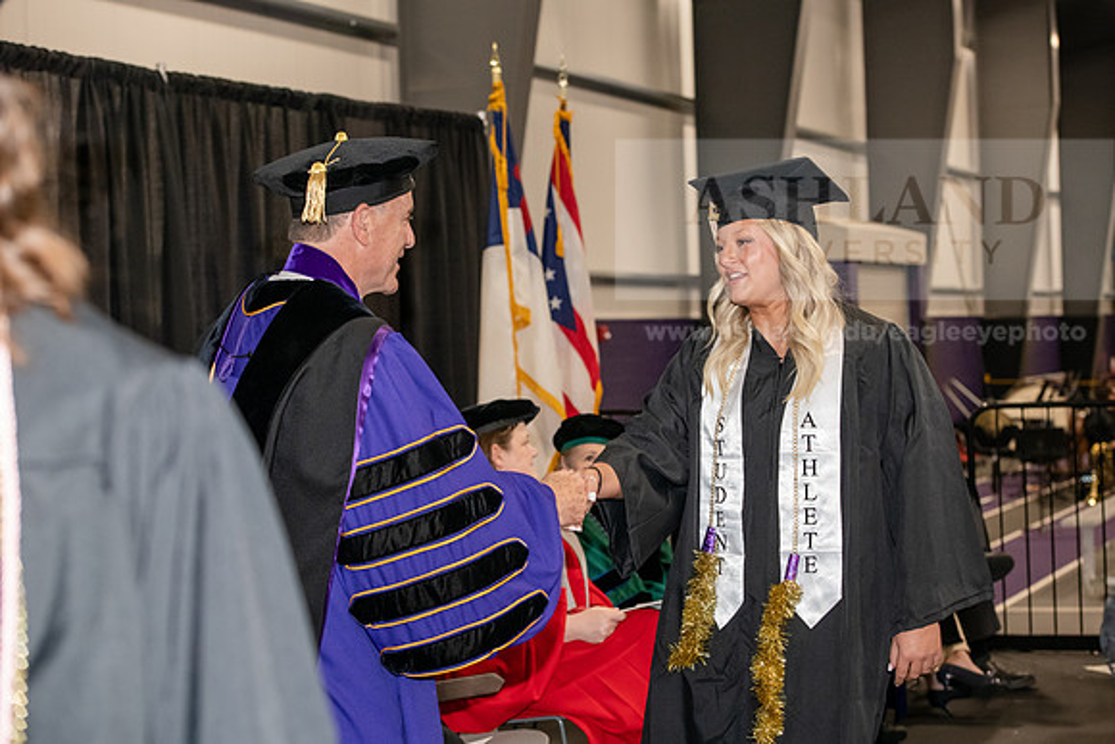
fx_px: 2168
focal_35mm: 70
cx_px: 558
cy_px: 372
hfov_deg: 28.8
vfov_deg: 19.5
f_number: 5
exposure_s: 1/200
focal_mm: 70
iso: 2500
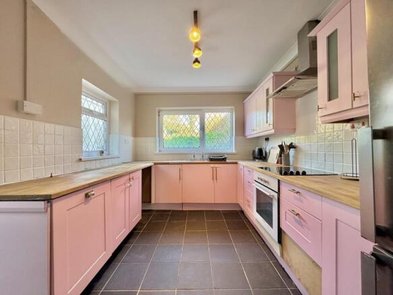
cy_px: 148
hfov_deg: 102.1
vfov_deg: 85.7
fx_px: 159
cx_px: 196
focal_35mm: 14
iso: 320
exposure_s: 1/99
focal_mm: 2.22
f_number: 2.2
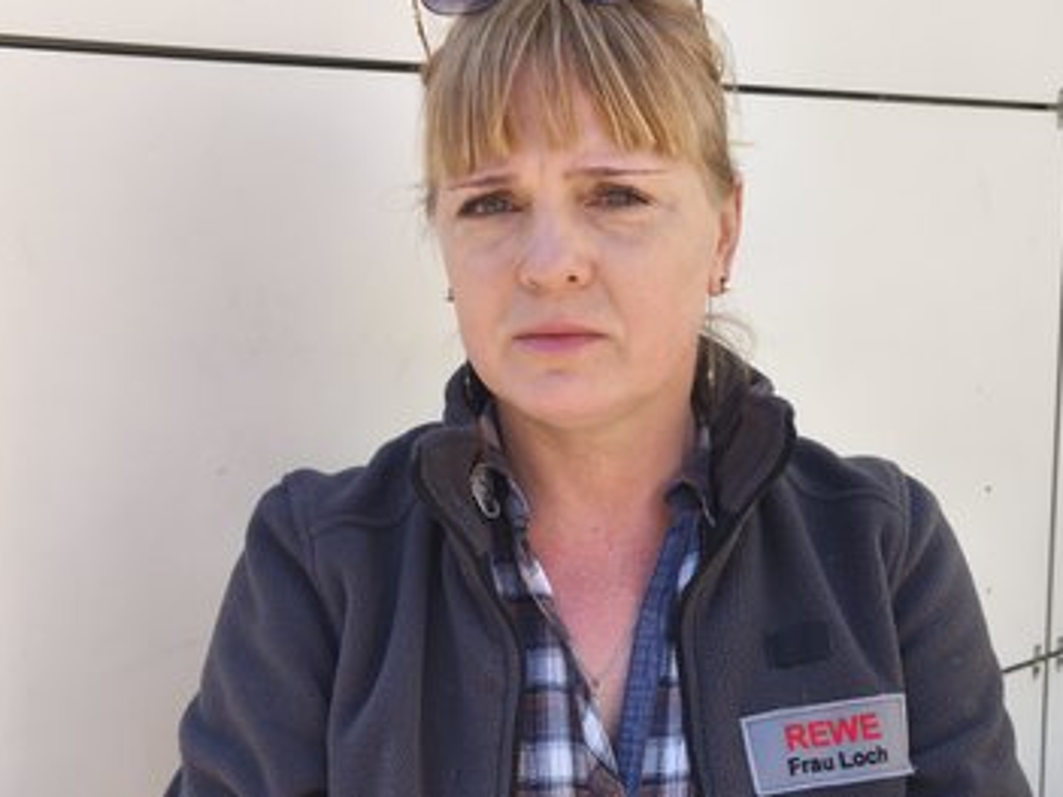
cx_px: 584
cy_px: 352
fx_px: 1504
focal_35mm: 49
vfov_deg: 29.6
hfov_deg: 38.9
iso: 80
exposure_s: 1/499
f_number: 1.7
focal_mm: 5.35
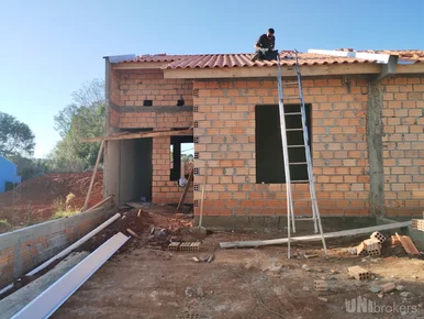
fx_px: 343
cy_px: 160
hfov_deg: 63.4
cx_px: 212
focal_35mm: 28
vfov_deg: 49.8
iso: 100
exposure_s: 1/456
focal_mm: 4.27
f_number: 1.8
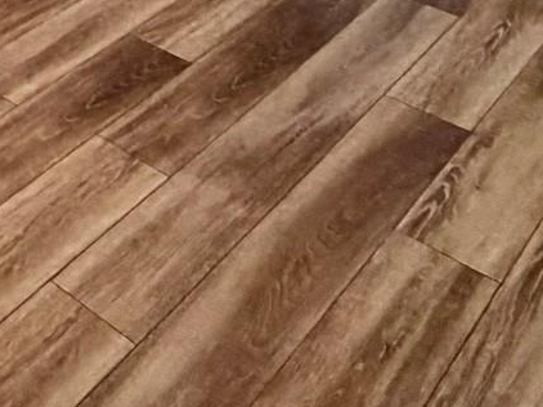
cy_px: -576
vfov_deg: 14.3
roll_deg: +1.9
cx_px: 37
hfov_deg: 27.4
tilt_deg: +1.9
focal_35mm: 68
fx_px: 1066
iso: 200
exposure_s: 1/120
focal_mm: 2.22
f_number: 2.2
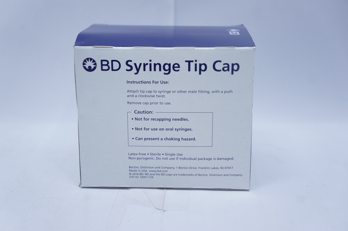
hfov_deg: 34.2
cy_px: 116
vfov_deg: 23.1
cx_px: 174
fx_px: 565
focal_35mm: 58
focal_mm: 39
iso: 800
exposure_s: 1/160
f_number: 4.5
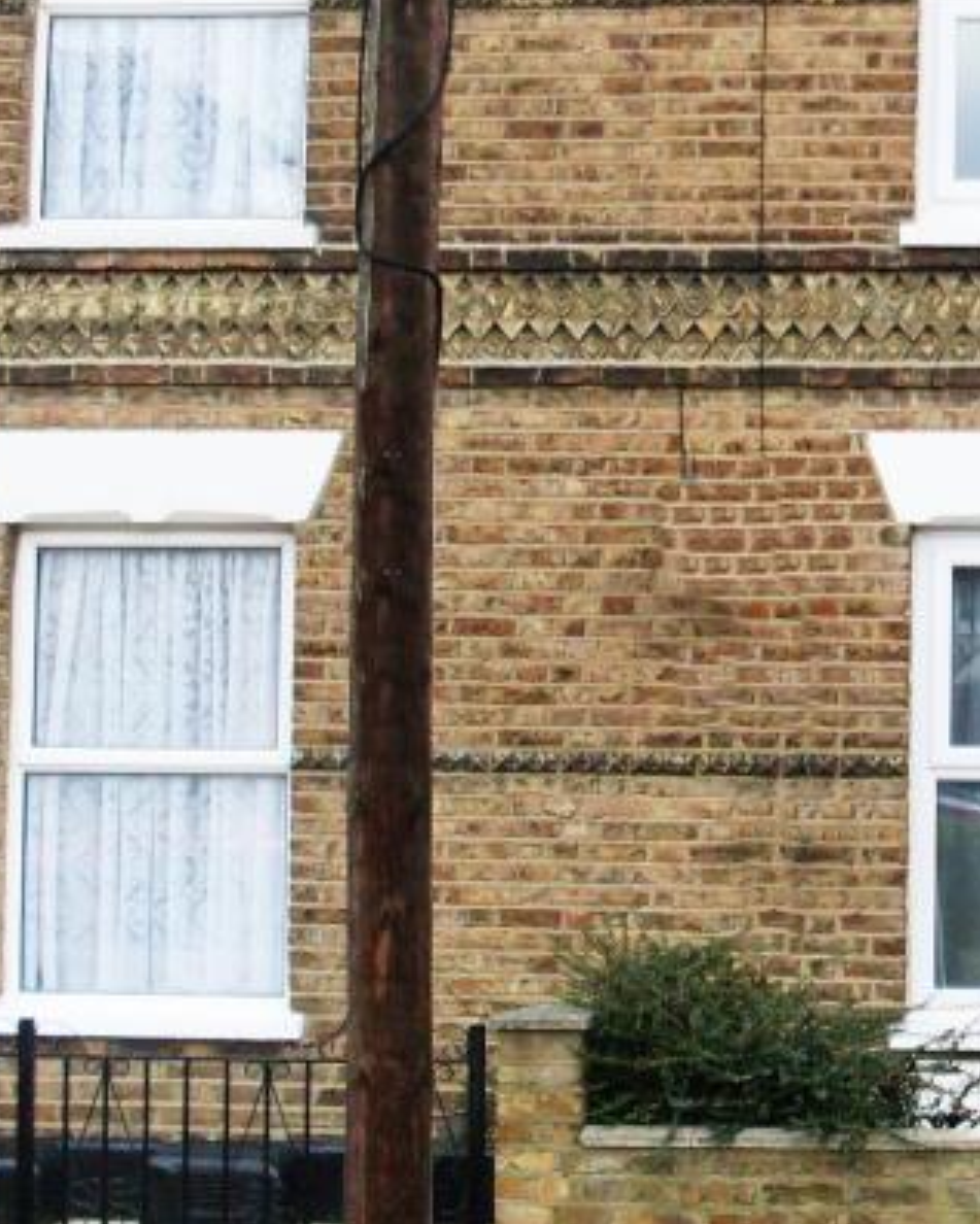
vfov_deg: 19.9
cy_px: 436
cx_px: 1246
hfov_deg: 15.3
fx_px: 3479
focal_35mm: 96
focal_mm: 6.3
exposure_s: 1/250
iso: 80
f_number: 2.8
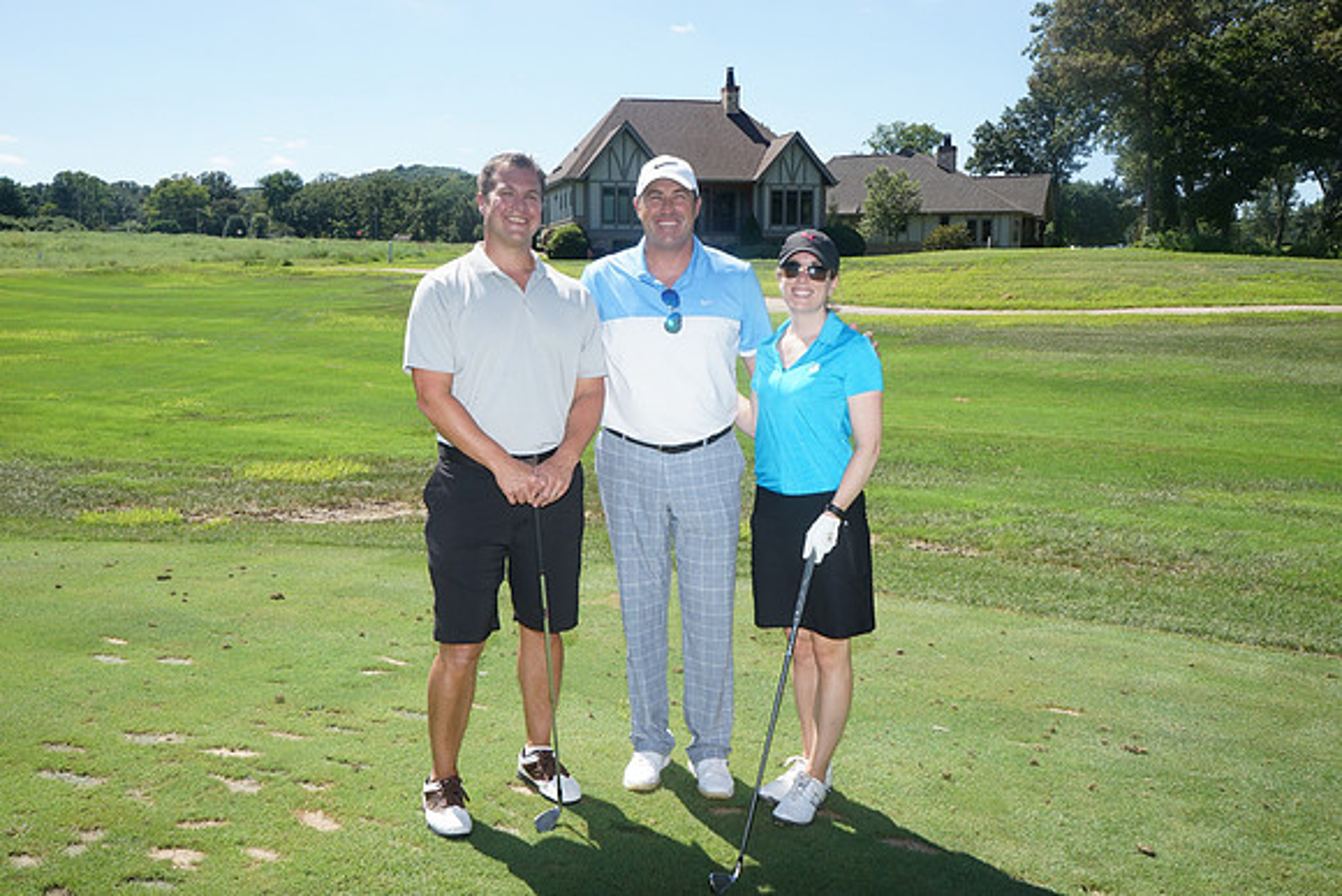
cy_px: 448
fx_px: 1342
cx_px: 671
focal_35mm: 36
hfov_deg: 53.1
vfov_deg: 36.9
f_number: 18
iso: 800
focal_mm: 36
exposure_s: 1/250
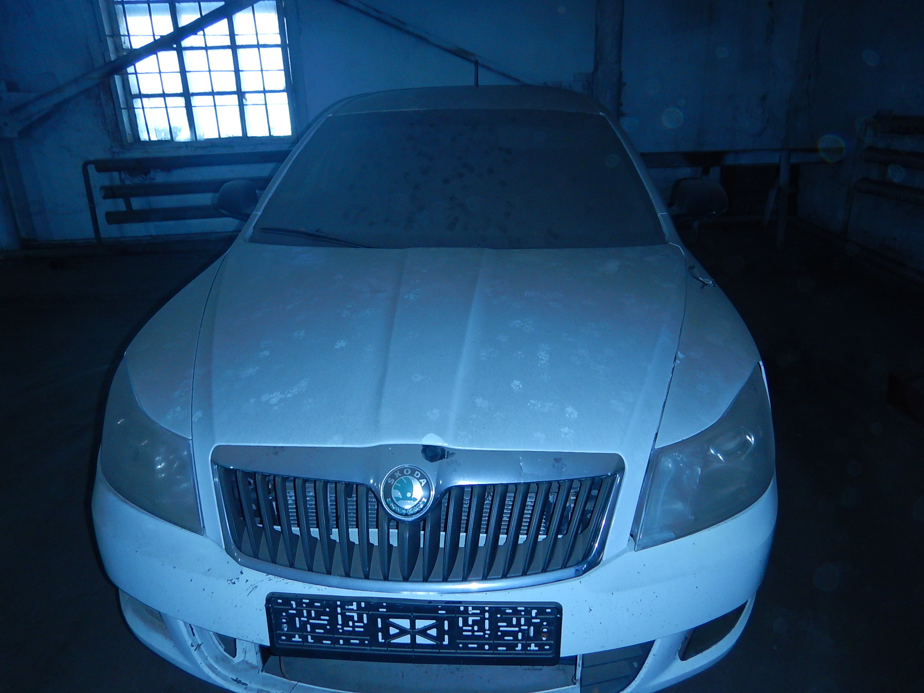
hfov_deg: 71.6
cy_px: 346
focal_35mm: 24
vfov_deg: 56.8
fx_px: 641
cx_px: 462
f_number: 2.8
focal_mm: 4.3
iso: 200
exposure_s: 1/30
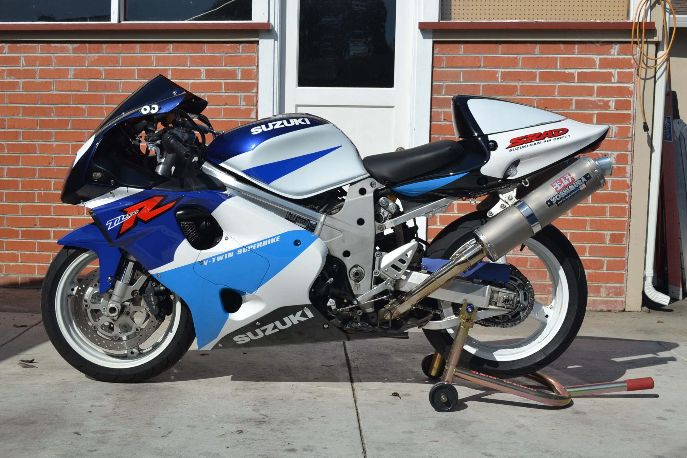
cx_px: 344
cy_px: 229
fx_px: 859
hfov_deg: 43.6
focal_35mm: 45
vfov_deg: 29.9
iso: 100
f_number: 7.1
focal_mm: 30
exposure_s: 1/200
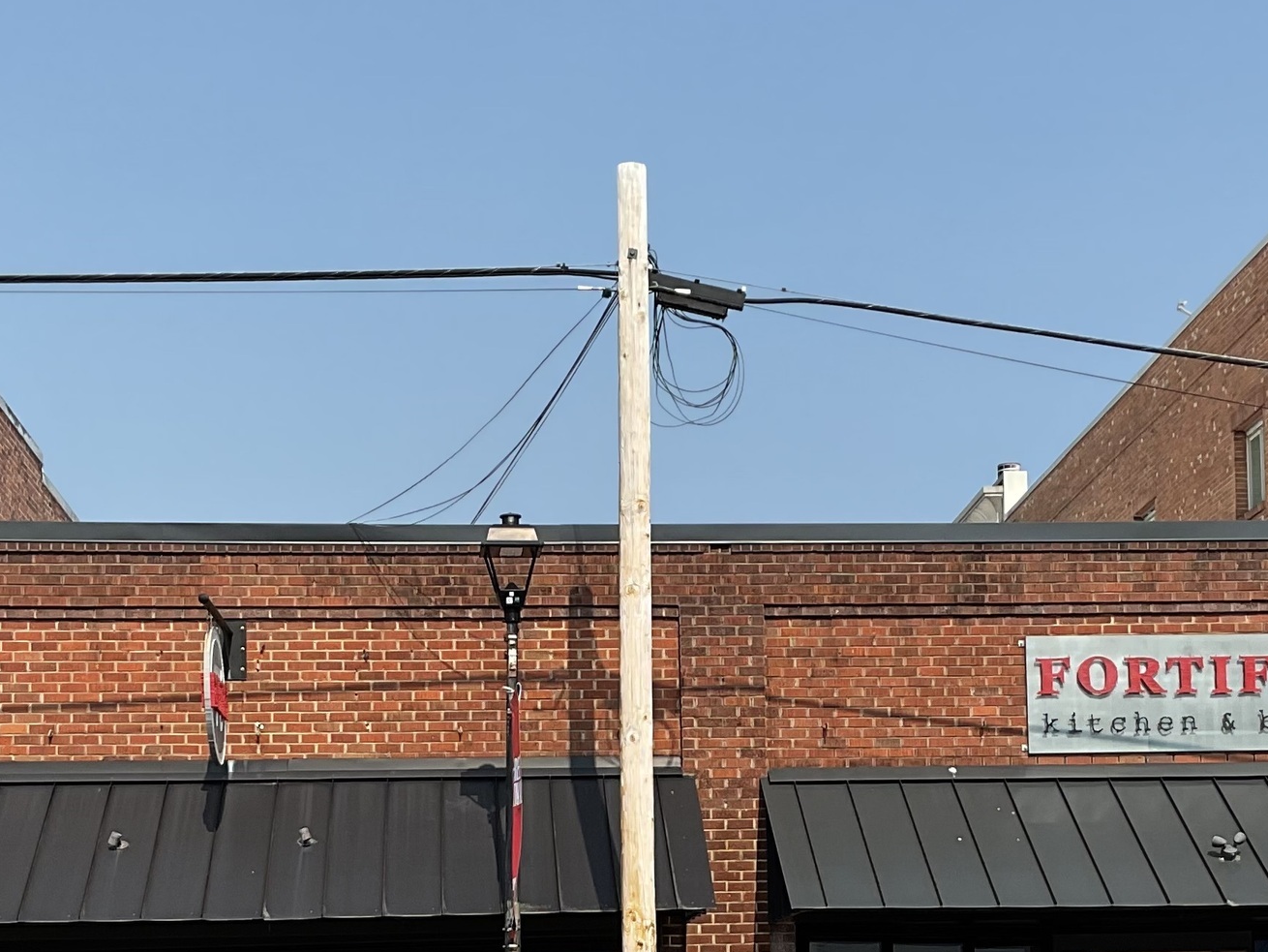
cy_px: 896
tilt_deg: +4.6
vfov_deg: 21.1
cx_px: 658
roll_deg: +1.0
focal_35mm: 68
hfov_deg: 28.6
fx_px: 2491
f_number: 1.8
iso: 16
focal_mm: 3
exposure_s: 1/1730
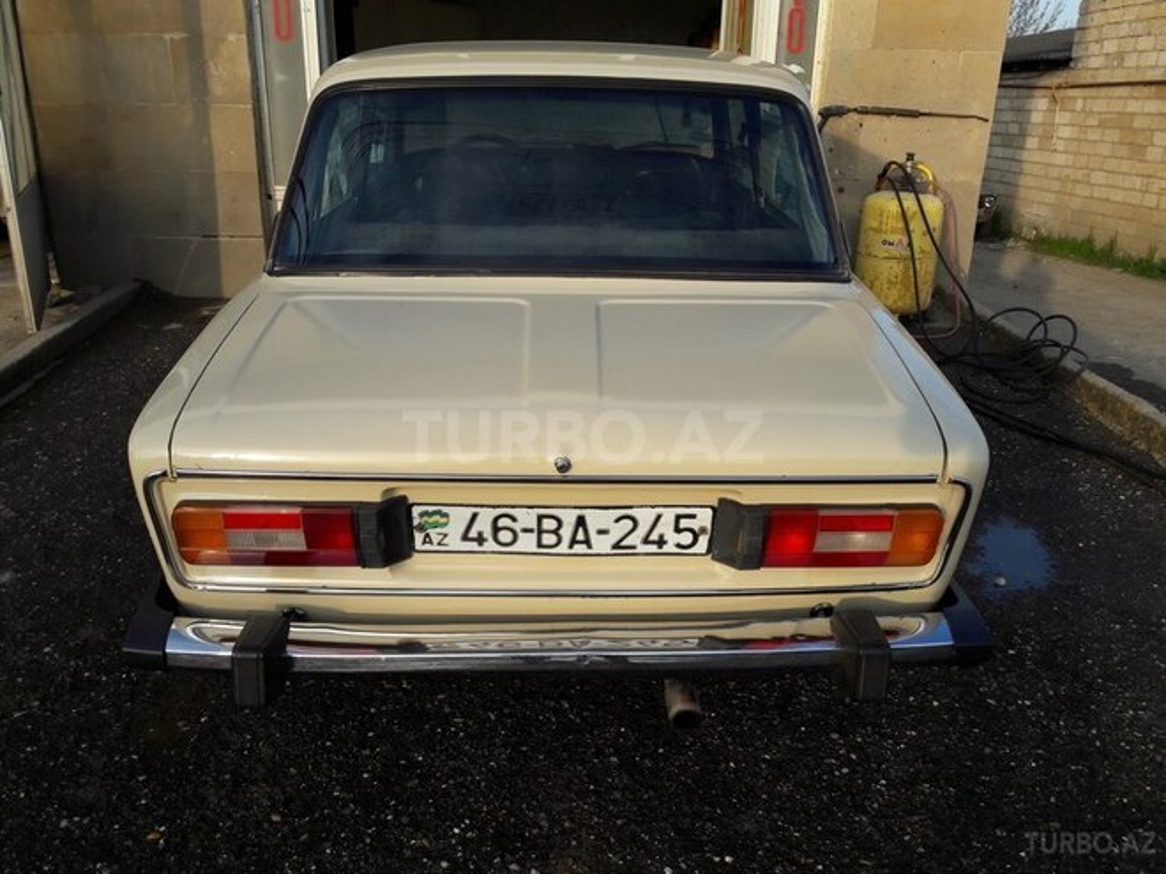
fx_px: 943
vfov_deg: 49.7
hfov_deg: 63.4
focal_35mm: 28
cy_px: 437
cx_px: 583
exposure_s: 1/502
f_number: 1.9
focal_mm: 3.7
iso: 40
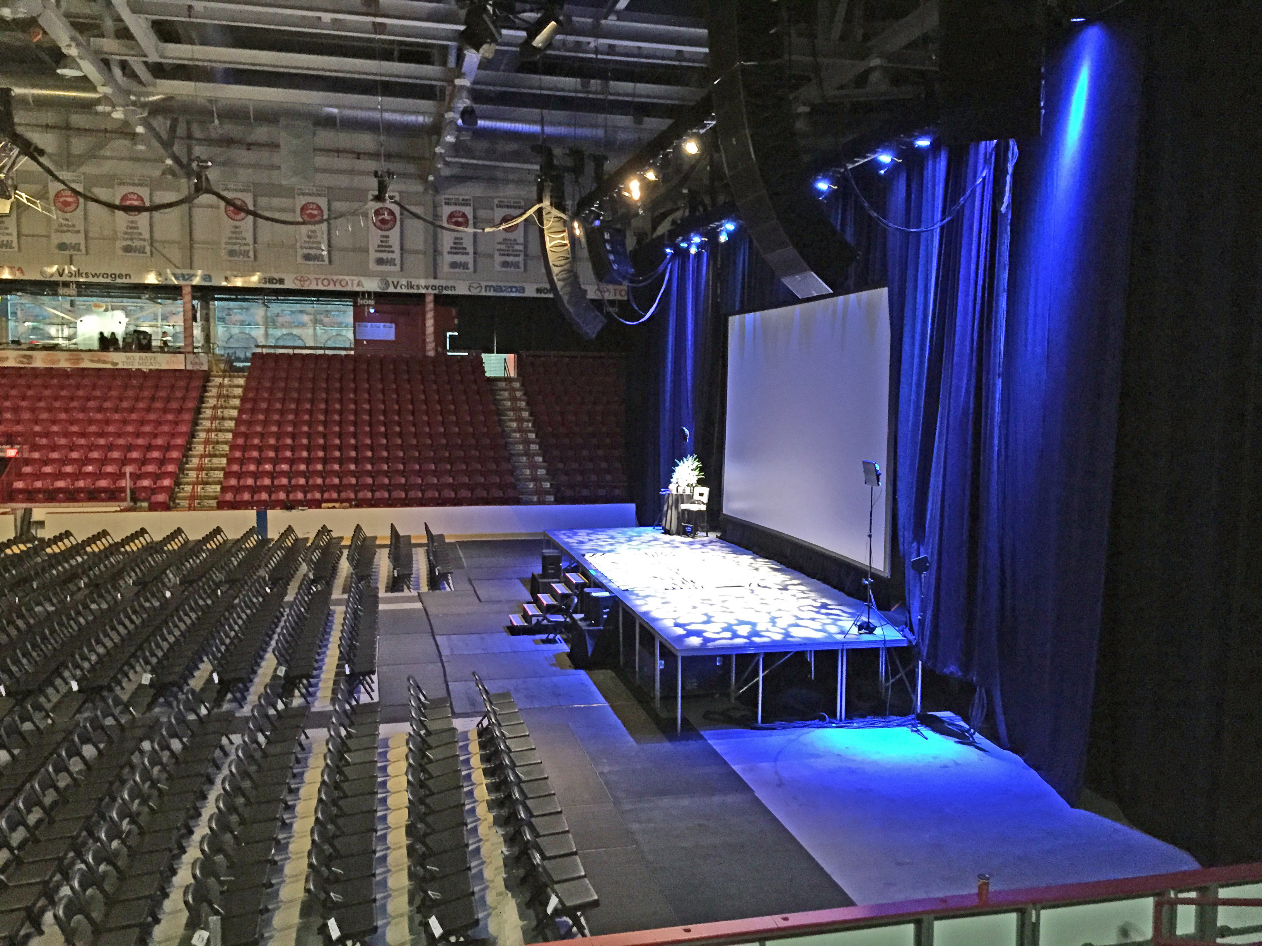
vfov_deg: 48.2
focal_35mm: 29
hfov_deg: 61.7
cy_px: 473
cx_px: 631
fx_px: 1057
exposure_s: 1/15
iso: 640
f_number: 2.2
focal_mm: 4.15
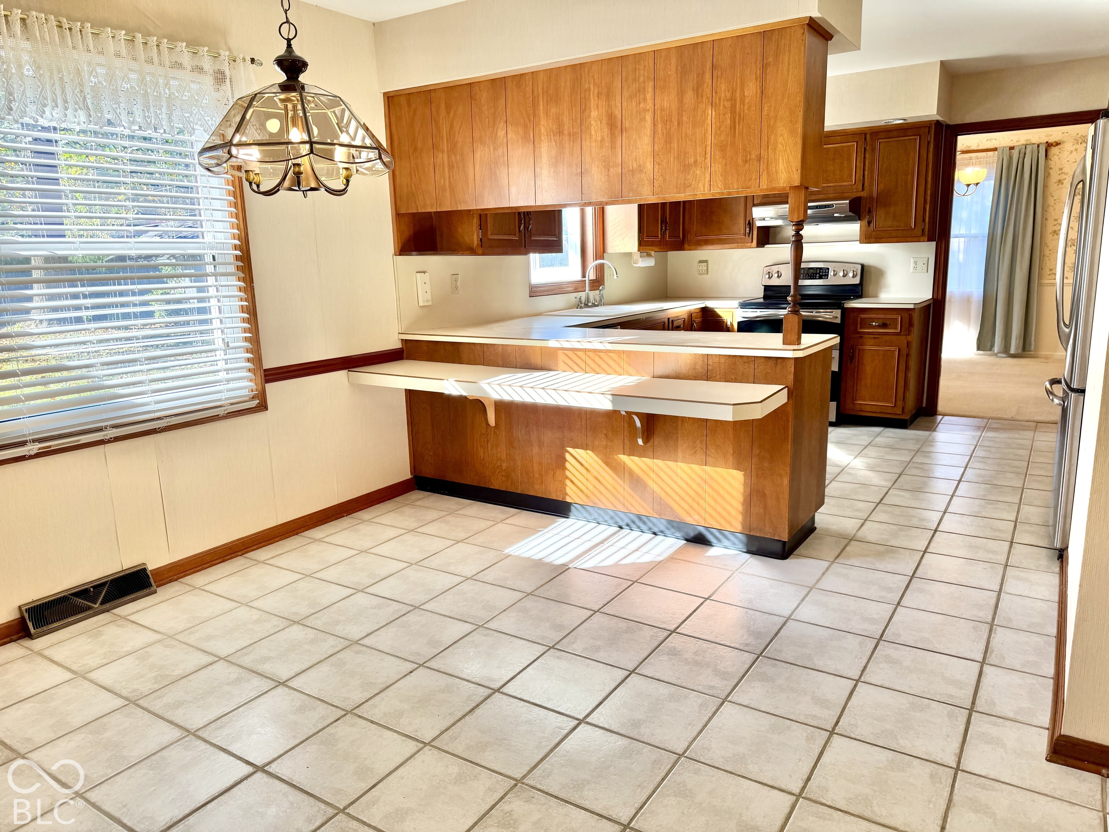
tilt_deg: -9.5
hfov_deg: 71.6
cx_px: 554
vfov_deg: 56.8
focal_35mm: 24
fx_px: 769
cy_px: 416
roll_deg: +2.9
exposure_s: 1/175
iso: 64
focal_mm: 6.76
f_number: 1.78
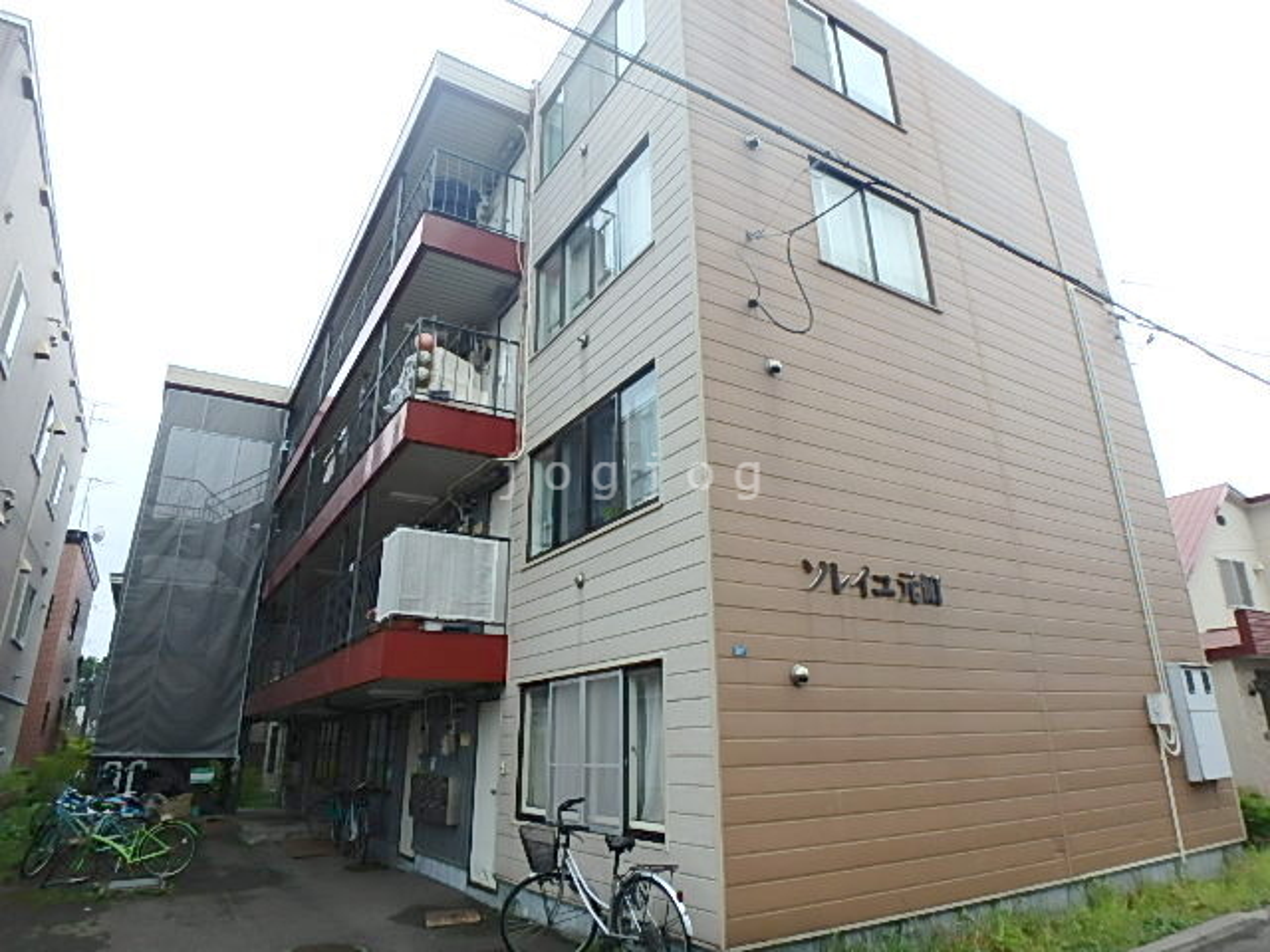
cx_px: 635
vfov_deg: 63.4
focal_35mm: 21
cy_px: 476
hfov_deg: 79.0
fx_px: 770
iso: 125
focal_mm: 3.7
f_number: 3.5
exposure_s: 1/500
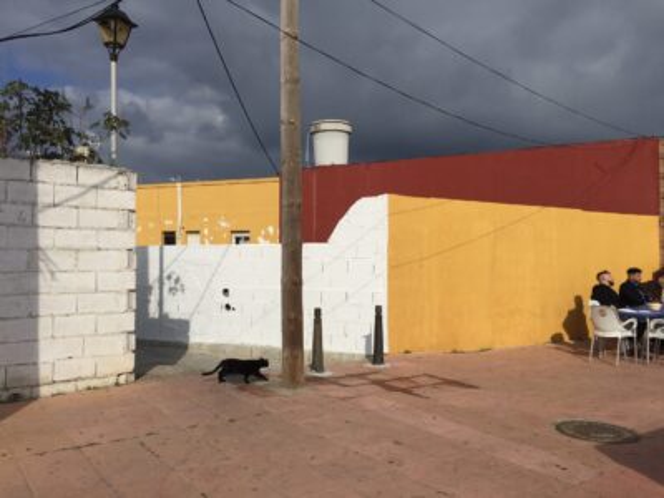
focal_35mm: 29
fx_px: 556
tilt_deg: -0.7
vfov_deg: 48.2
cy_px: 249
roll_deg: -0.6
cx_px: 332
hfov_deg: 61.7
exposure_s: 1/7937
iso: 32
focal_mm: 4.15
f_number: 2.2
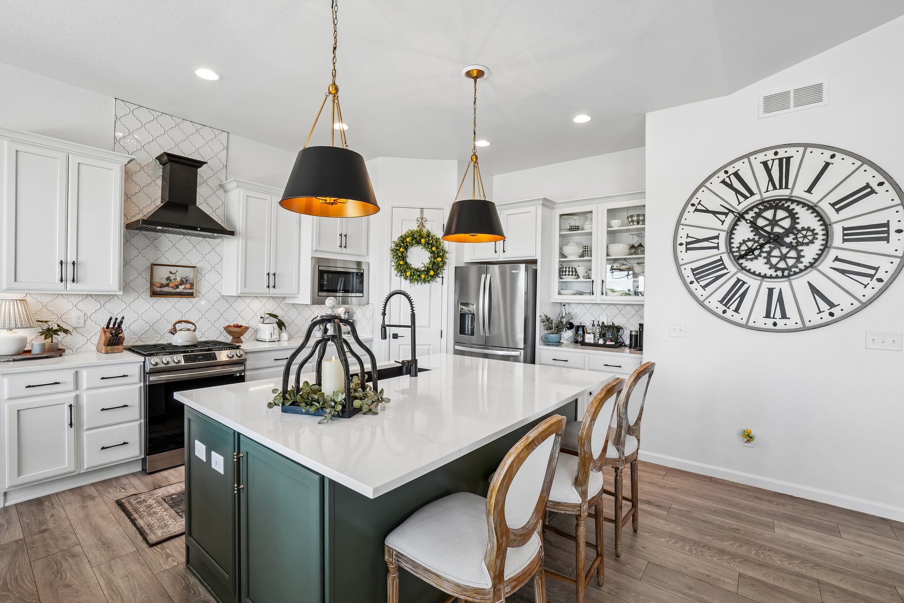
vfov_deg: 77.3
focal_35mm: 15
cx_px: 452
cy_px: 302
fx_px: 377
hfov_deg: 100.4
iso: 400
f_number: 8
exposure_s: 1/60
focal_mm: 10
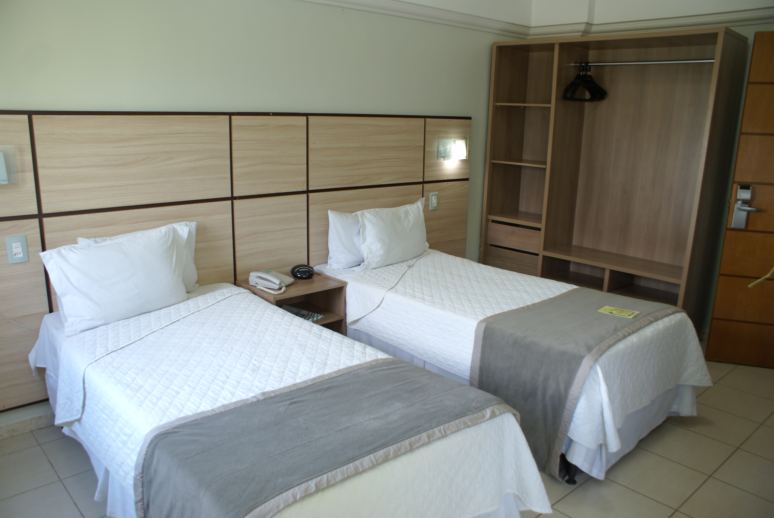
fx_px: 581
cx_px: 387
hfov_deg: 67.3
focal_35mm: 27
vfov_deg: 48.0
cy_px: 259
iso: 200
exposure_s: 1/20
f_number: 3.5
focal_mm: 18
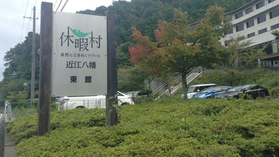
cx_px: 140
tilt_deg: +4.7
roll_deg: +0.9
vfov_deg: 32.6
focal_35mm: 36
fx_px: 266
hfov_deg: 55.3
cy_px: 58
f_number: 2.4
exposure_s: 1/546
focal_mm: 3.3
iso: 25
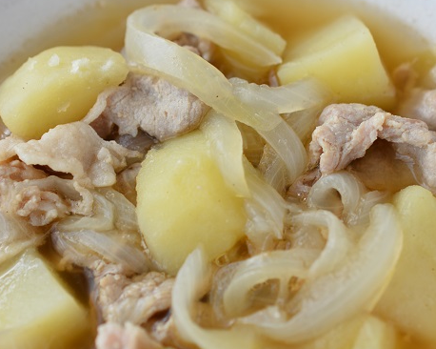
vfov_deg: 17.8
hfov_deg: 22.2
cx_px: 218
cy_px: 197
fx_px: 1109
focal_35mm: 86
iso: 100
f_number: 4.5
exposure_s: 1/25
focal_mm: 40
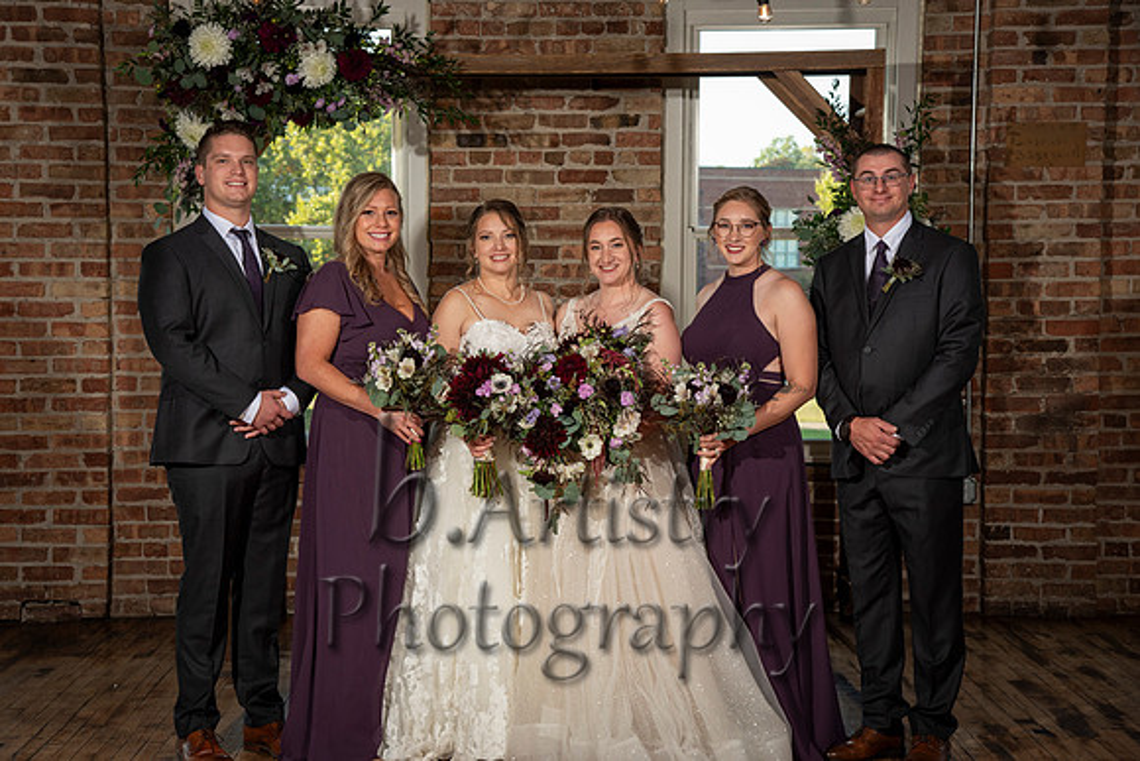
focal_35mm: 74
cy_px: 380
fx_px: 2334
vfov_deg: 18.5
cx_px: 553
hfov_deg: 27.4
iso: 400
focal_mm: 70
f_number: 6.3
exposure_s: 1/160
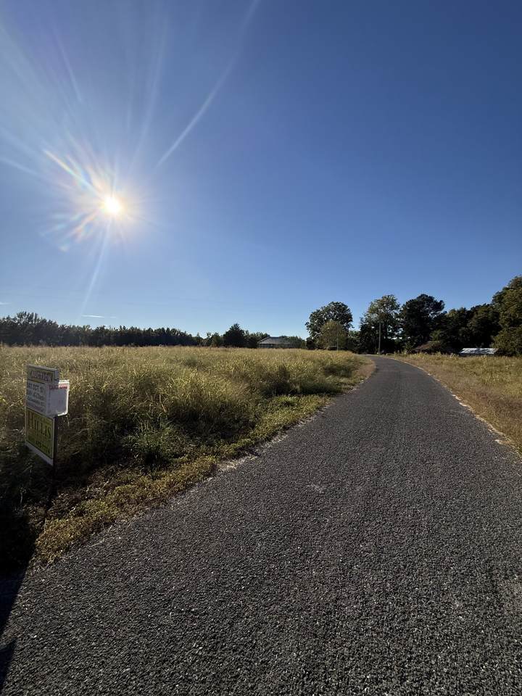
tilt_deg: -2.0
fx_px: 281
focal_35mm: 14
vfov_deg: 102.1
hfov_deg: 85.7
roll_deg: +0.0
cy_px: 348
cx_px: 261
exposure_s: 1/6173
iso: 64
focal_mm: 2.22
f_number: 2.2
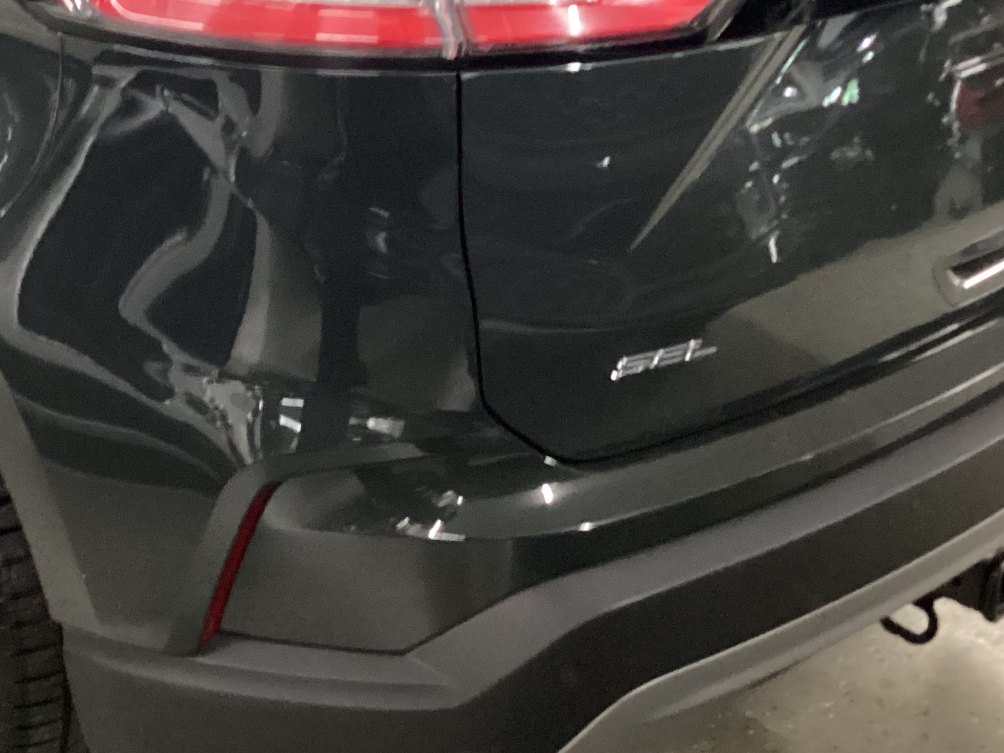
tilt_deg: -18.1
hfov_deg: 28.8
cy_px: 52
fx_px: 1914
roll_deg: +0.5
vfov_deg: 21.7
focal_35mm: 66
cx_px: 222
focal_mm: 3.3
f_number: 2.4
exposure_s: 1/30
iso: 500
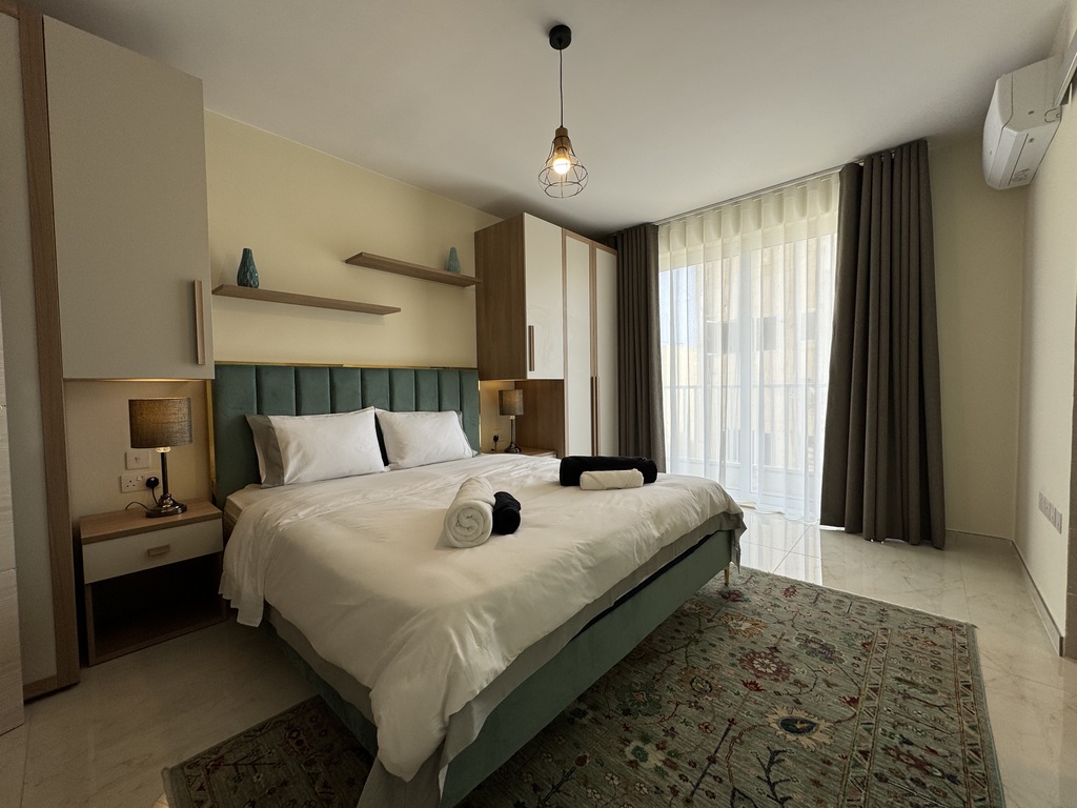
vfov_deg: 85.7
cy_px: 404
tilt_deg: -2.4
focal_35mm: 14
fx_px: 436
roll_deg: +0.1
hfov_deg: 102.1
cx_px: 538
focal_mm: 2.22
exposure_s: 1/222
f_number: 2.2
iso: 40
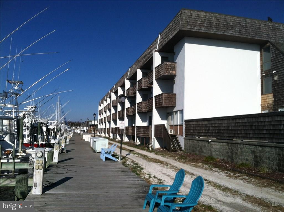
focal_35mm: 35
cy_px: 106
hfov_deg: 52.7
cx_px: 142
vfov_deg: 40.6
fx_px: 287
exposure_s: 1/3333
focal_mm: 3.85
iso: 80
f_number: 2.8
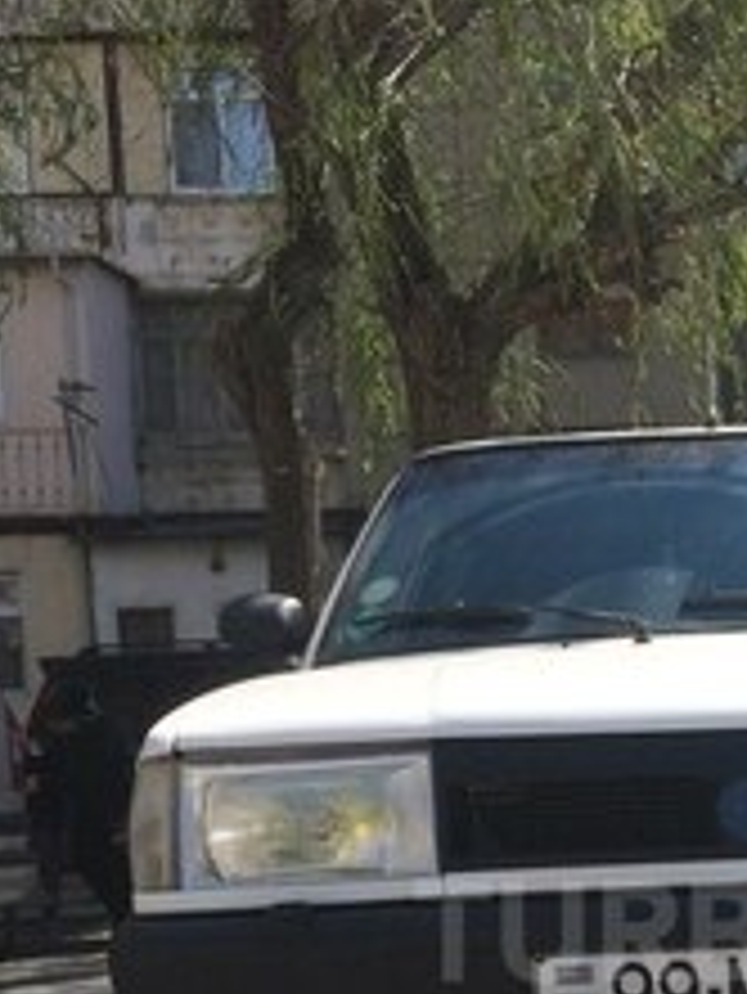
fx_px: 1868
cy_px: 931
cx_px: 760
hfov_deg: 21.7
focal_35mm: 65
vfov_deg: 28.4
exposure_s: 1/1642
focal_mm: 4.15
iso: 32
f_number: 2.2
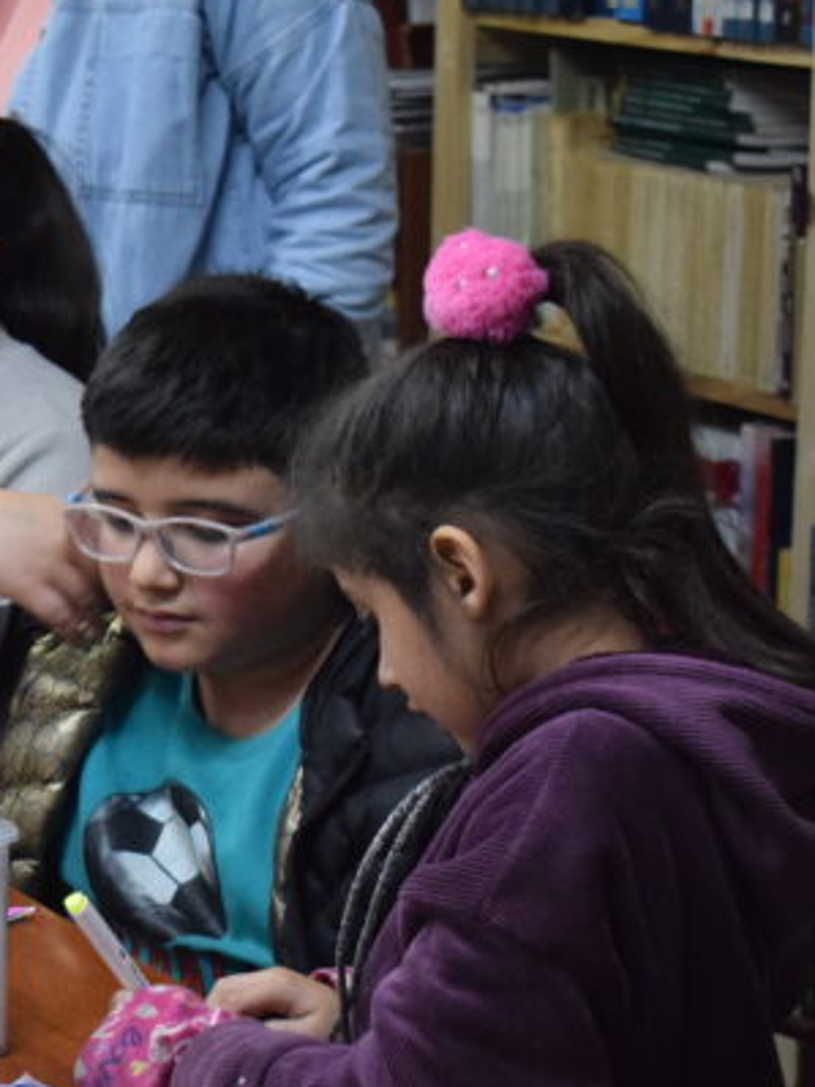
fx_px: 3924
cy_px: 685
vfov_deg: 15.8
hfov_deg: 11.6
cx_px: -128
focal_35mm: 125
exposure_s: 1/60
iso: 3200
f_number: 5
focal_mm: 45
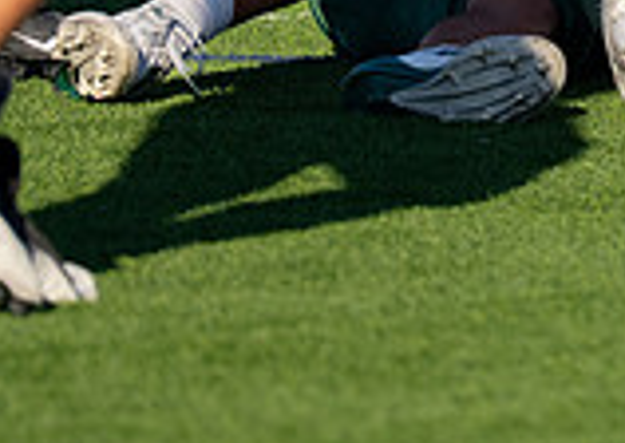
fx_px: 21671
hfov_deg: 1.7
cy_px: -354
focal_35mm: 1224
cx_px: 1013
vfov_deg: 1.2
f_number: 2.8
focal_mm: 200
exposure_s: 1/5000
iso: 200
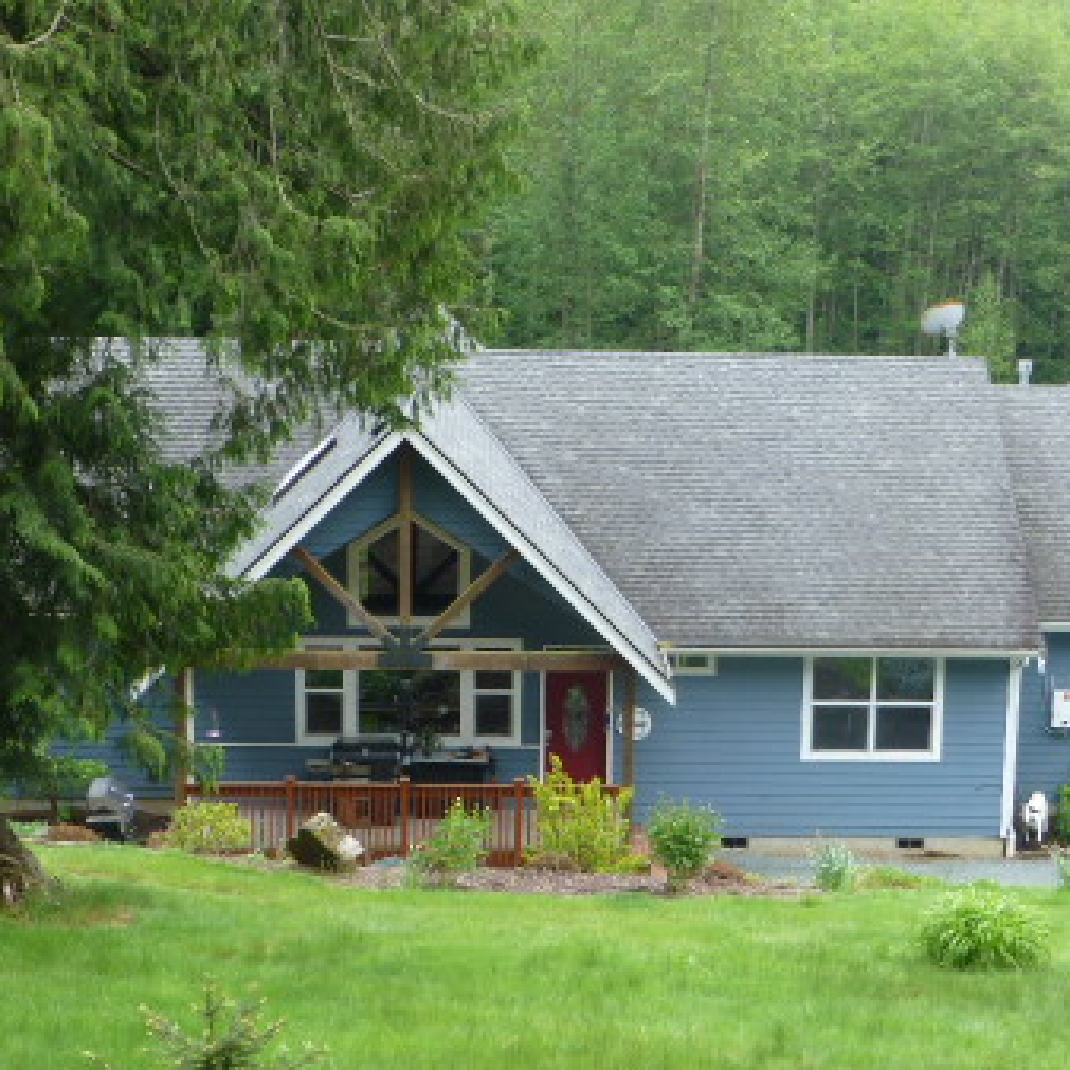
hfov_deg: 21.8
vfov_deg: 21.9
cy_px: 616
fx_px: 2763
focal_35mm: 79
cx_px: 695
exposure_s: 1/80
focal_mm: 8.5
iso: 100
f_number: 4.2
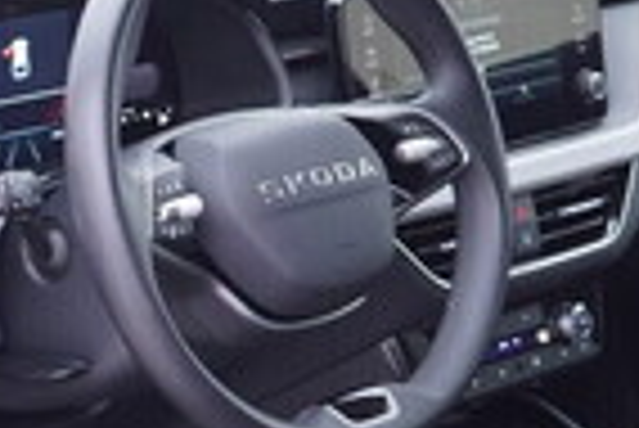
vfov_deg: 9.8
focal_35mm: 139
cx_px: -315
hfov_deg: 13.9
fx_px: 2470
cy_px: 457
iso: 320
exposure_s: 1/40
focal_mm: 24
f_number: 2.8
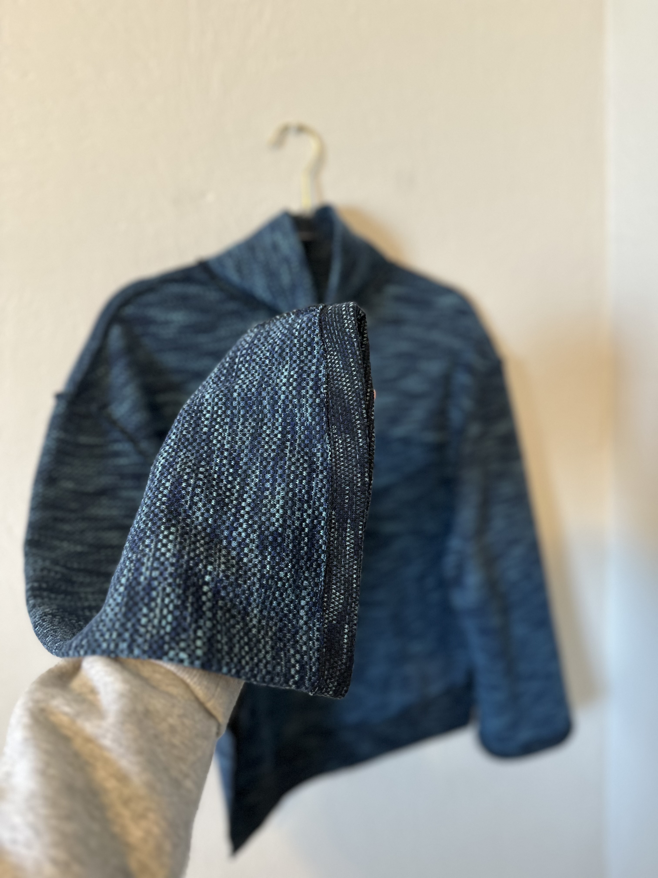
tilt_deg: -14.4
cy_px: 439
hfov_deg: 56.8
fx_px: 608
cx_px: 329
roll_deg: +7.0
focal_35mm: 24
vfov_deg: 71.6
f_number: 1.78
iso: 320
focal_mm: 6.86
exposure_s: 1/60
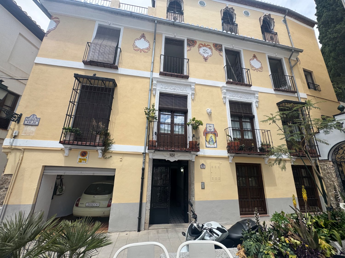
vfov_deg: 85.7
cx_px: 172
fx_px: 140
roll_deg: -1.5
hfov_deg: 102.1
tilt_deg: +16.3
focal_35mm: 14
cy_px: 129
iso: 40
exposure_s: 1/910
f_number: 2.2
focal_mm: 2.22
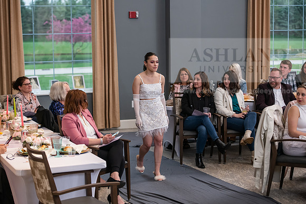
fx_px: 697
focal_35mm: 82
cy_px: 102
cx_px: 153
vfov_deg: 16.7
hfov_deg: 24.8
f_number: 3.5
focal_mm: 82
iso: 1600
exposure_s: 1/200
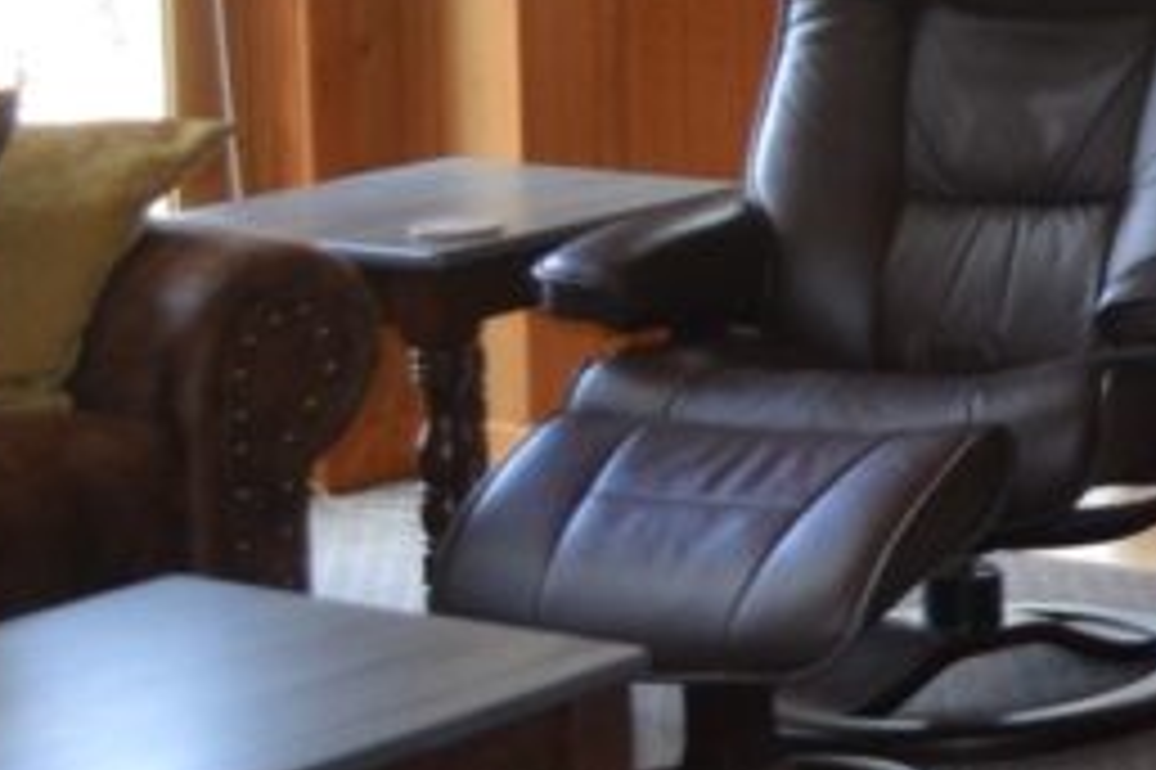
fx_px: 4043
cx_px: 2559
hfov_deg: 13.2
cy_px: -207
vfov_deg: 10.6
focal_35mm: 126
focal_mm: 18
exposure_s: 1/80
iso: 400
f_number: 4
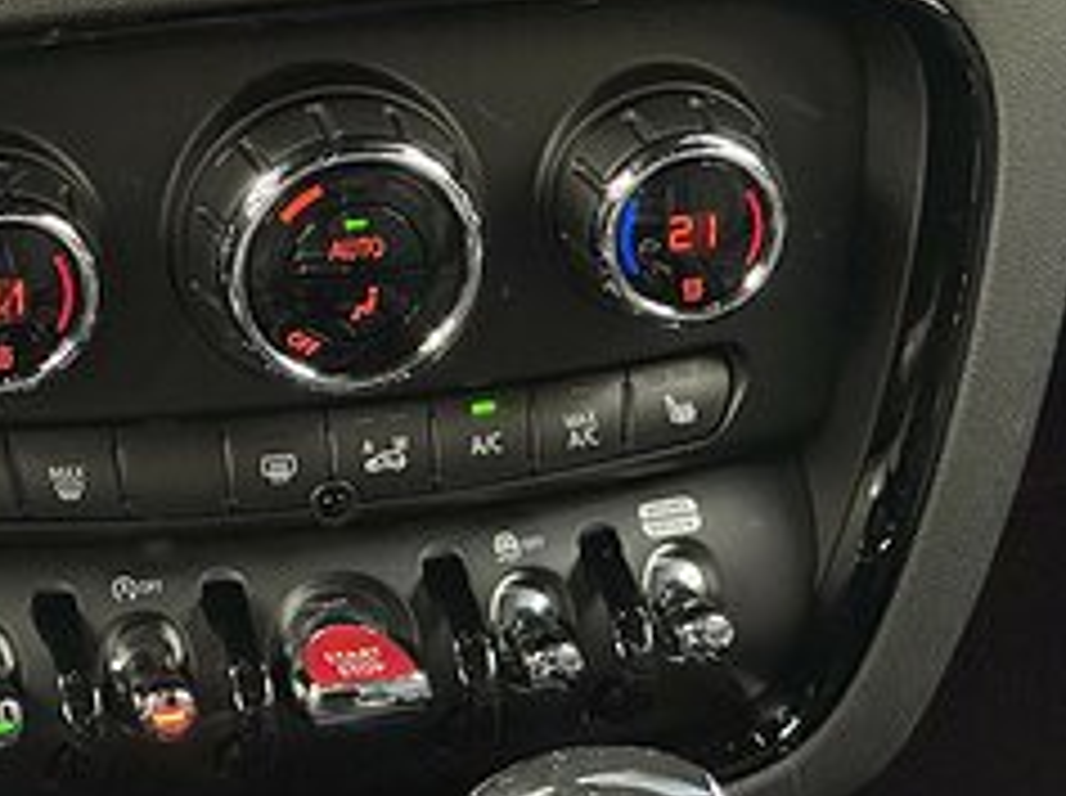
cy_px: 441
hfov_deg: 11.1
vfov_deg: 8.3
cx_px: 355
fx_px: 5473
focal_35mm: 178
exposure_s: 1/29
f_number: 2.8
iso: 1250
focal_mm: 9
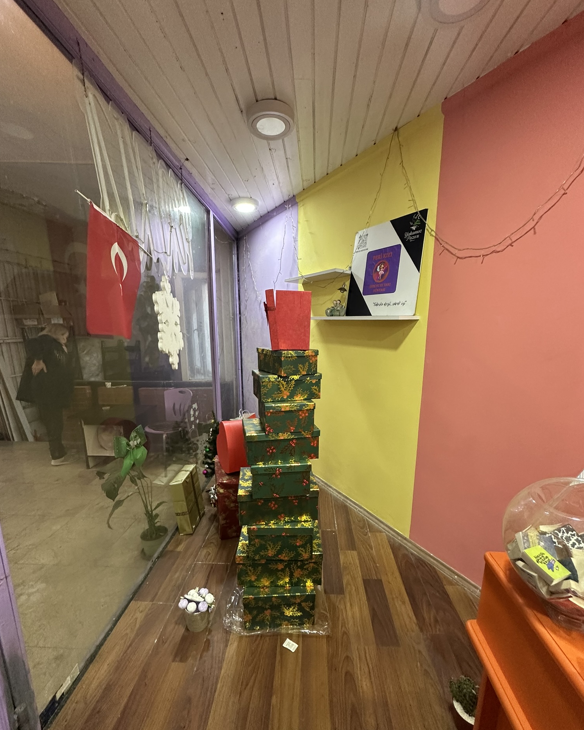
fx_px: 324
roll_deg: -1.2
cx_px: 298
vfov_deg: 96.6
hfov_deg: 84.0
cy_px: 391
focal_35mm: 15
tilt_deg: -10.0
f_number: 2.2
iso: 250
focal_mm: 2.22
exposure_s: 1/50
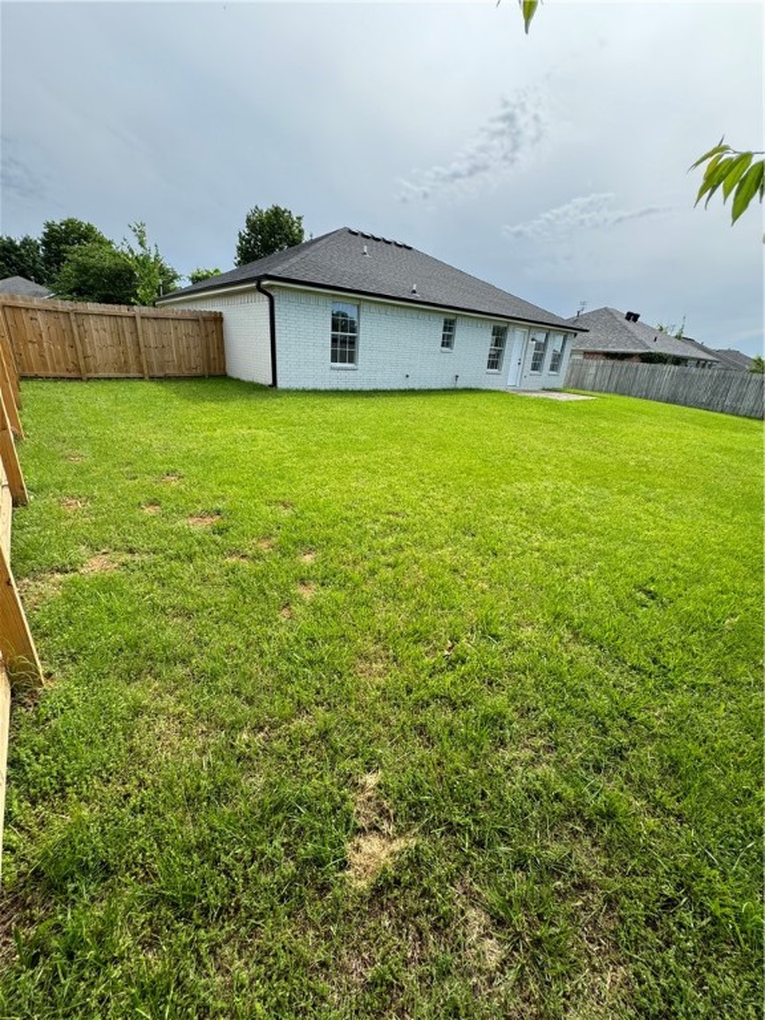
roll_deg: -2.8
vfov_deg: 102.1
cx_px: 382
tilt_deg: -21.3
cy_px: 510
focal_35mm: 14
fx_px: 413
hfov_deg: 85.7
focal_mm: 2.22
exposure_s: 1/727
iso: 50
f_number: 2.2
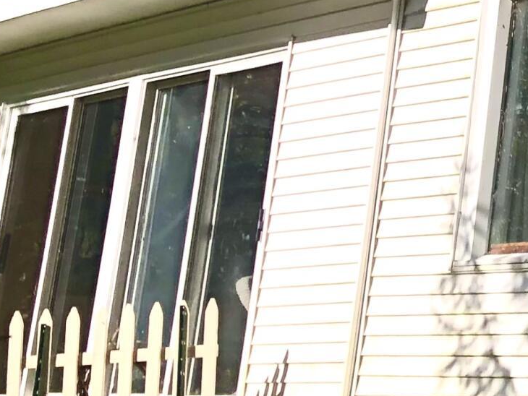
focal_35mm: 115
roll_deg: -1.6
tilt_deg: +17.4
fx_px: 1755
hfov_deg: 14.3
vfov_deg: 12.6
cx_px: 1052
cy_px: -84
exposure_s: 1/3247
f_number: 1.8
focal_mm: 3.99
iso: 20
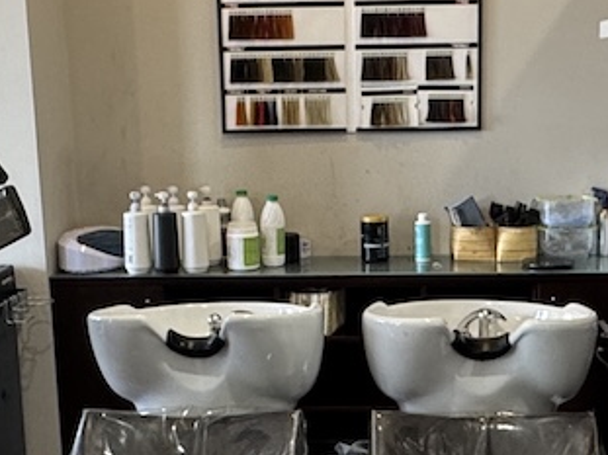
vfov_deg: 23.2
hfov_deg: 30.6
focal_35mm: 63
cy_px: 281
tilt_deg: -11.2
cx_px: 373
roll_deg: +0.5
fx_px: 1106
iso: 200
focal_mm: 2.22
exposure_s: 1/50
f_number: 2.2
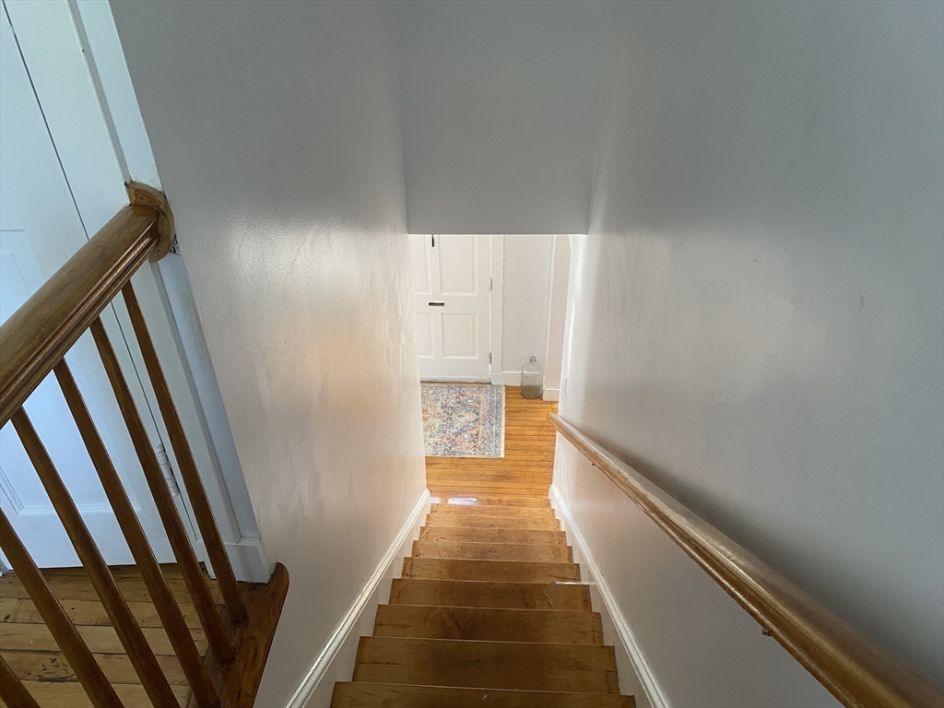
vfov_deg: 53.1
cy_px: 354
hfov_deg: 67.3
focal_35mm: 26
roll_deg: +1.8
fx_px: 709
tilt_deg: -38.2
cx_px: 472
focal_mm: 4.25
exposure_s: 1/68
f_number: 1.8
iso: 125
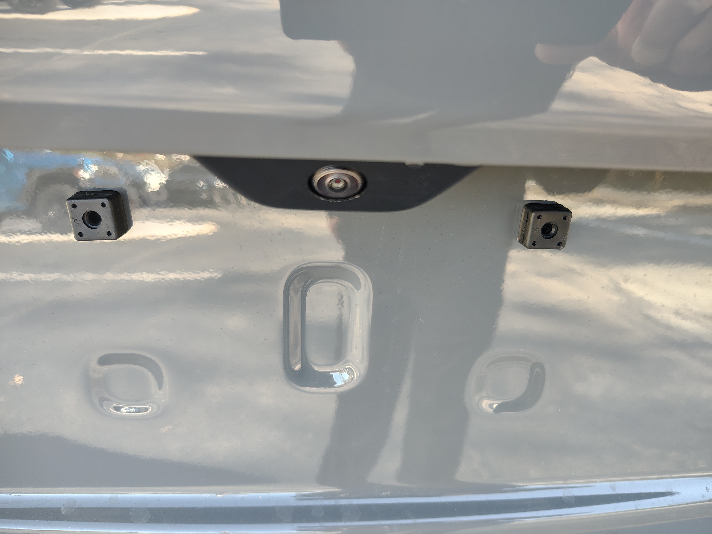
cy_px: 267
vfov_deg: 56.8
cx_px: 356
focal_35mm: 24
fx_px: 494
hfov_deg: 71.6
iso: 192
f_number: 1.8
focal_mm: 5.56
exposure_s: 1/111
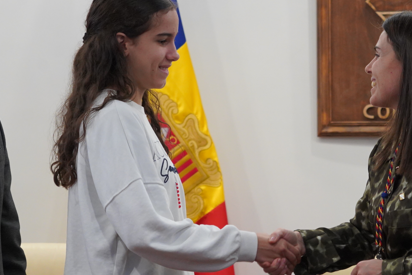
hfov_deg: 10.5
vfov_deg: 7.0
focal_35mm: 195
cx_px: 211
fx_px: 2231
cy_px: 155
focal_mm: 96
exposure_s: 1/160
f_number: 5.6
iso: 4000
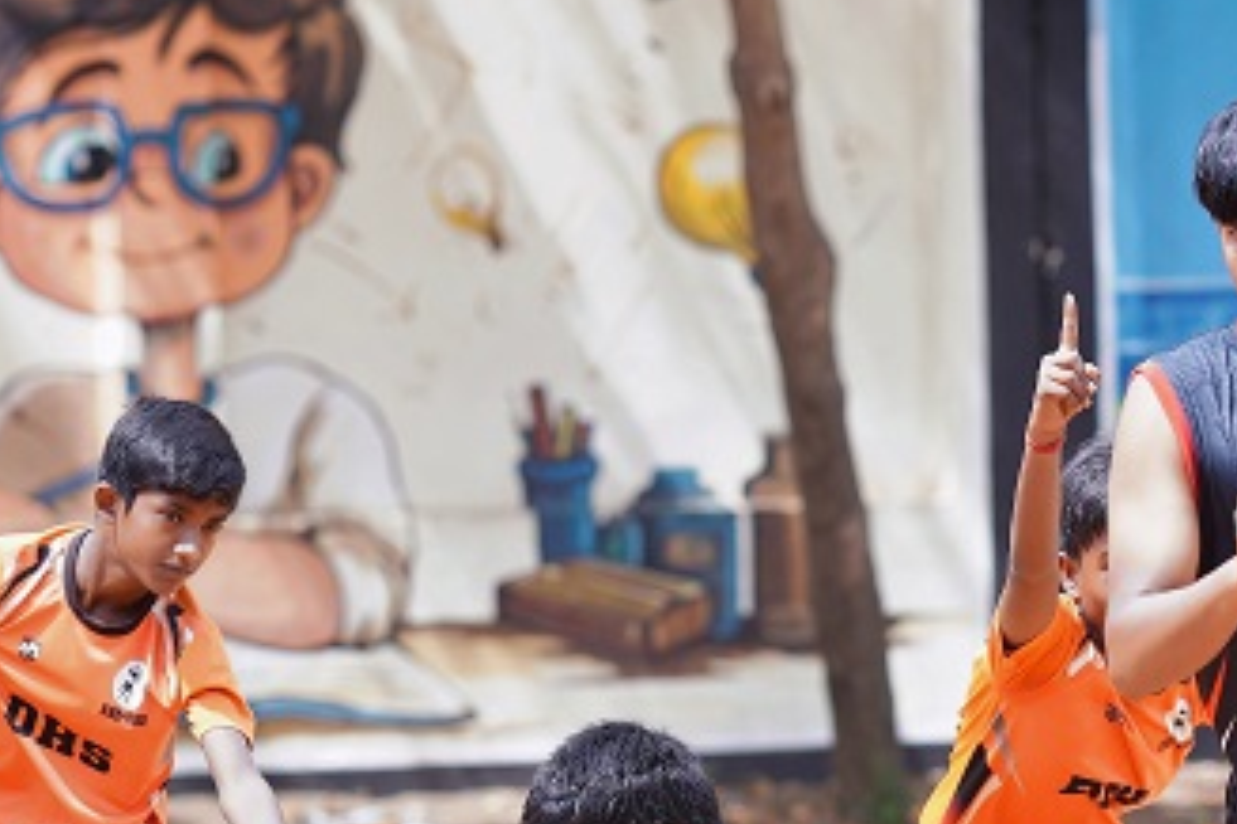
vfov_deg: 3.4
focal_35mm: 402
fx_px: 13812
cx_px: 1339
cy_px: 941
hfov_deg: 5.1
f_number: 2
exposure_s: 1/800
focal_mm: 85
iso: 100
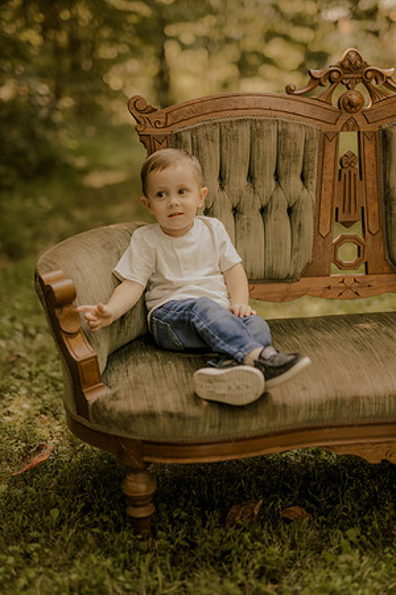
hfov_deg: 27.0
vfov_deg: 39.6
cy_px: 298
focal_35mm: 50
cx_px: 198
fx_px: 825
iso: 400
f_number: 1.6
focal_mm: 50
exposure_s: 1/640
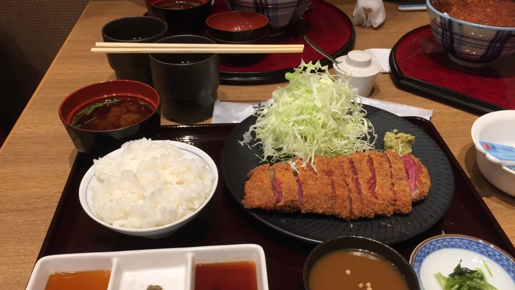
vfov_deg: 36.5
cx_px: 257
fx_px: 437
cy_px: 178
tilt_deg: -40.4
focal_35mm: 32
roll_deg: -1.1
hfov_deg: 61.0
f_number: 2.2
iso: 40
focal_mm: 4.15
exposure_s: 1/40
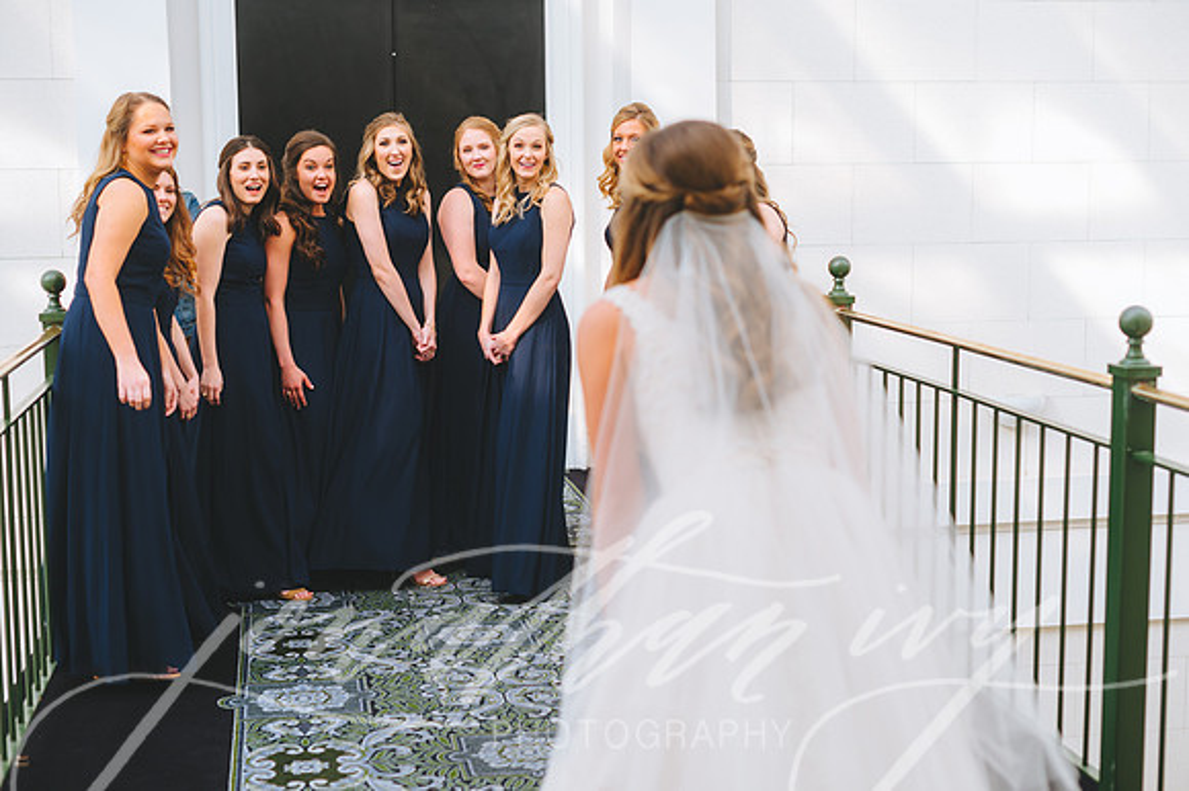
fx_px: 1650
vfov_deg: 27.0
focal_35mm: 50
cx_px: 594
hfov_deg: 39.6
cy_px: 396
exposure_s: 1/160
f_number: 3.5
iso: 250
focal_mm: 50
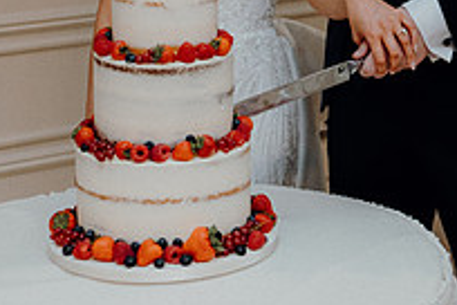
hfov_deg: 18.9
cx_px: 298
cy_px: -111
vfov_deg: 12.2
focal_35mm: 108
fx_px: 1371
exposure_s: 1/160
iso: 2500
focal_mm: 38
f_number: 3.5
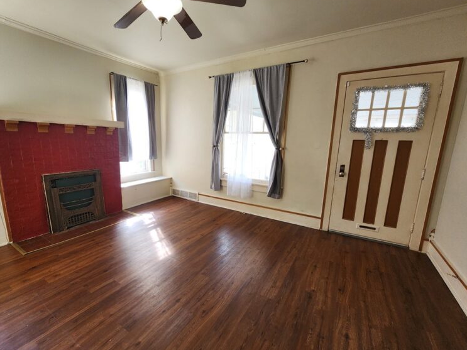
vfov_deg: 85.6
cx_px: 220
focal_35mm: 14
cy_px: 179
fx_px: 189
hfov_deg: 102.0
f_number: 2.2
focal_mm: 2.2
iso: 125
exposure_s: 1/60
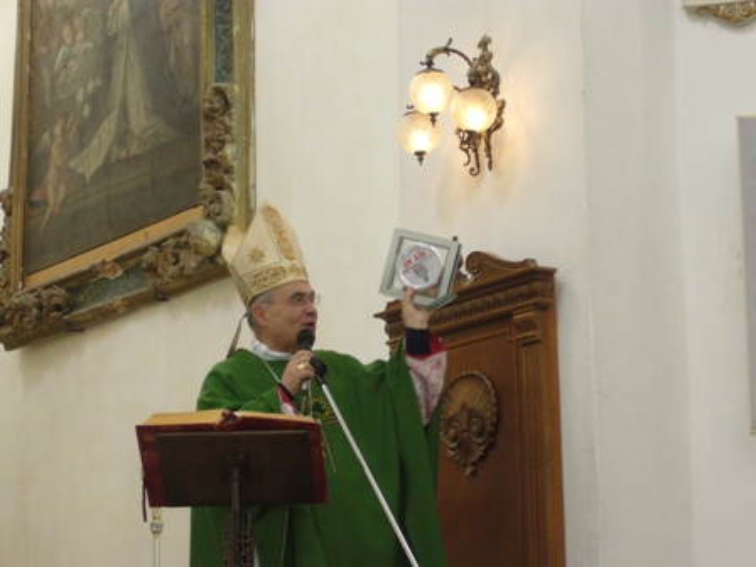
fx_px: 2293
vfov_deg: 14.1
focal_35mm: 105
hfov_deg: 18.7
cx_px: 378
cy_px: 284
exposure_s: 1/30
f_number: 5
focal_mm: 17.4
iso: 200
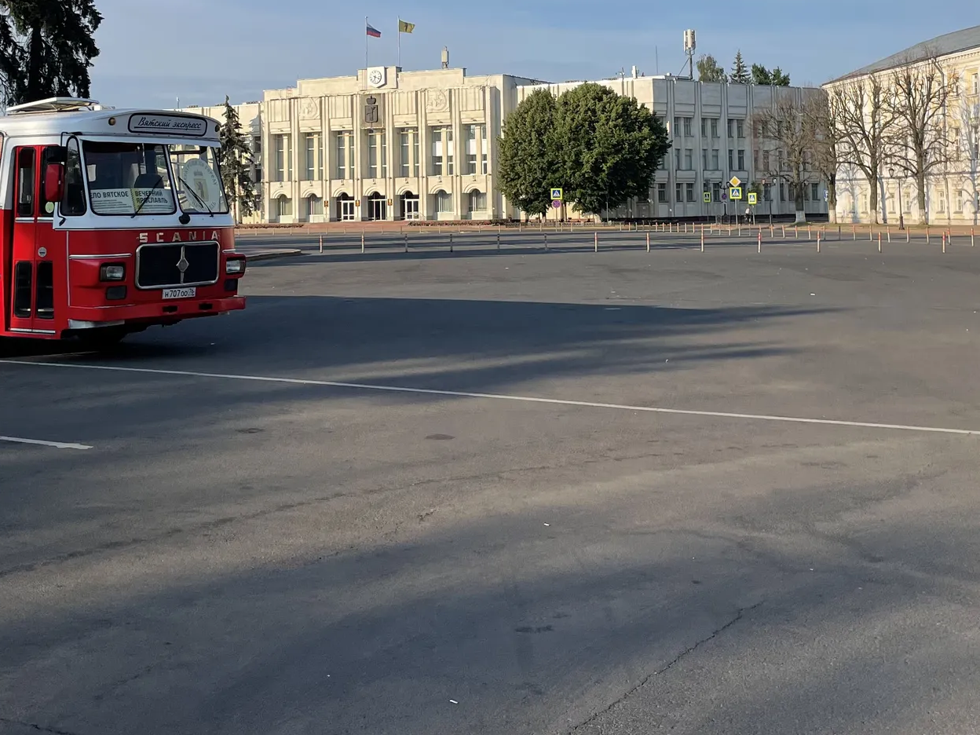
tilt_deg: +2.9
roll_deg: +1.4
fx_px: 1416
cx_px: 466
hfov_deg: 38.2
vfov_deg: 28.2
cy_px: 97
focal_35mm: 50
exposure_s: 1/3125
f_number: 1.6
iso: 32
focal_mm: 4.2
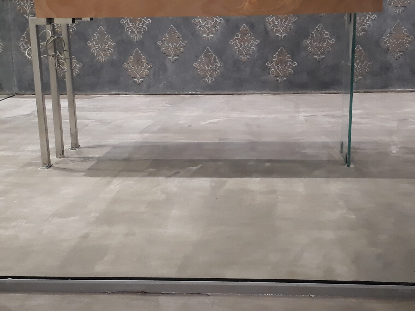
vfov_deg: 51.4
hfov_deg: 65.3
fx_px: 324
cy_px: 156
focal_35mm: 27
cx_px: 208
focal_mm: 3.6
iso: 100
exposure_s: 1/33
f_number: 1.9
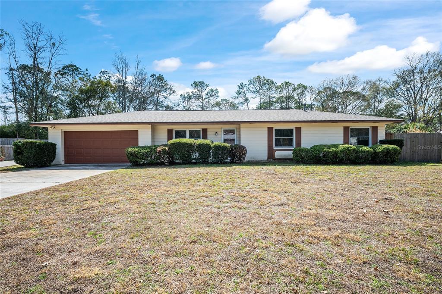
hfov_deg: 90.0
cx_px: 221
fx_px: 221
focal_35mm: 18
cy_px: 147
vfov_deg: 67.3
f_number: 7.1
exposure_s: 1/800
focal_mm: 18
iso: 500
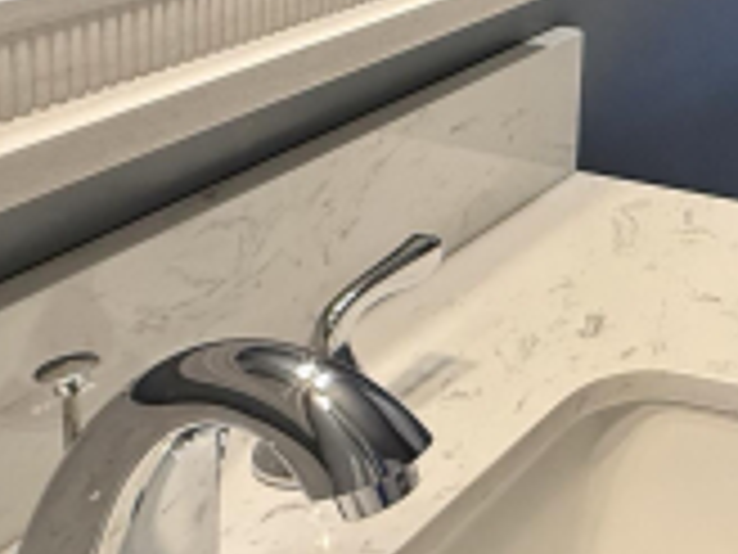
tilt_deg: -10.3
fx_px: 1215
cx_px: 1199
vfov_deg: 23.3
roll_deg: -7.6
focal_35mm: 57
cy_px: -122
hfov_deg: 23.8
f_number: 2.2
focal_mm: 2.22
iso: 160
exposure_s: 1/120
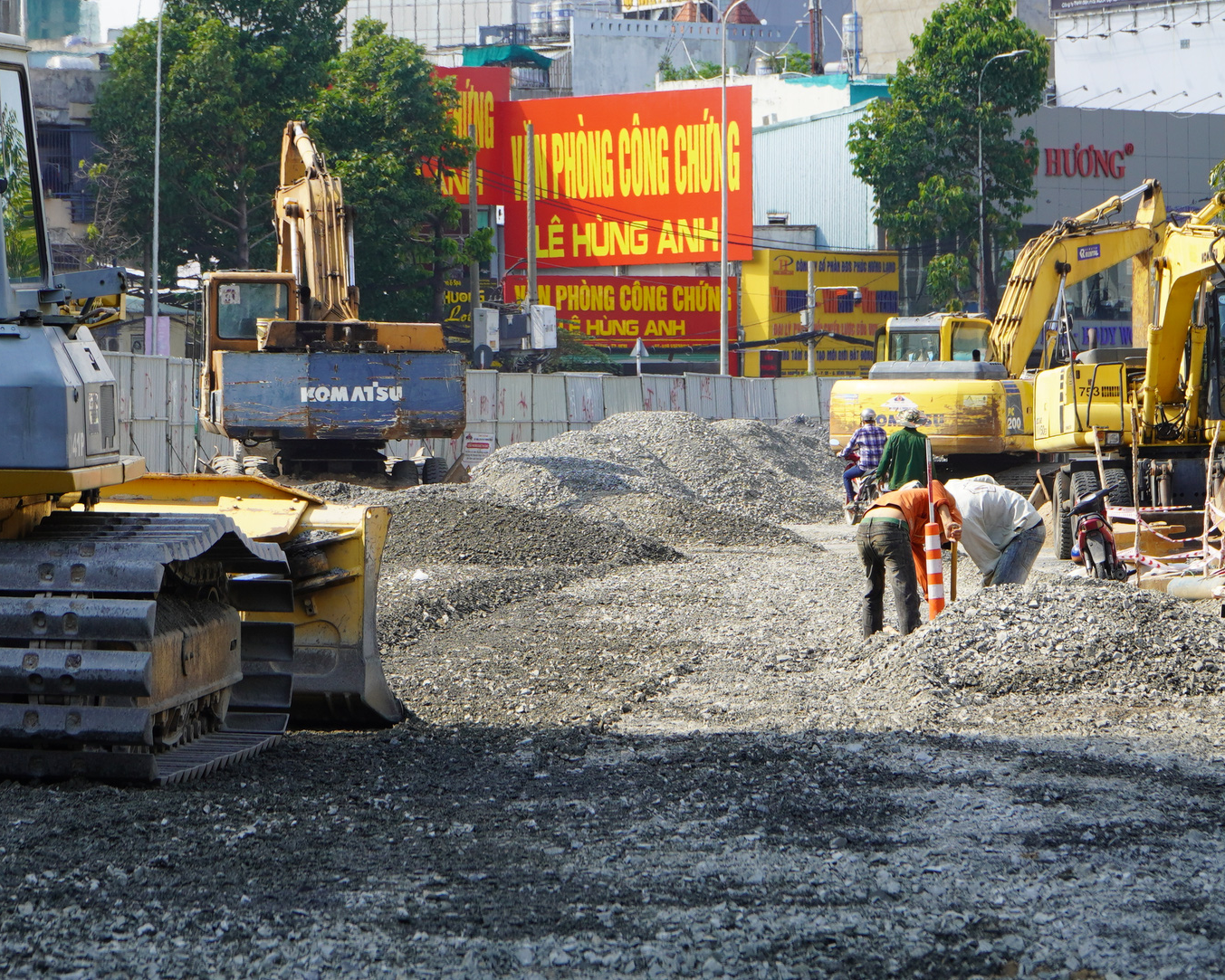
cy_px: 215
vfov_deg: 9.2
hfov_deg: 11.5
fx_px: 6088
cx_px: 444
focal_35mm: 168
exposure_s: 1/250
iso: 100
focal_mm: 63
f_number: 5.6
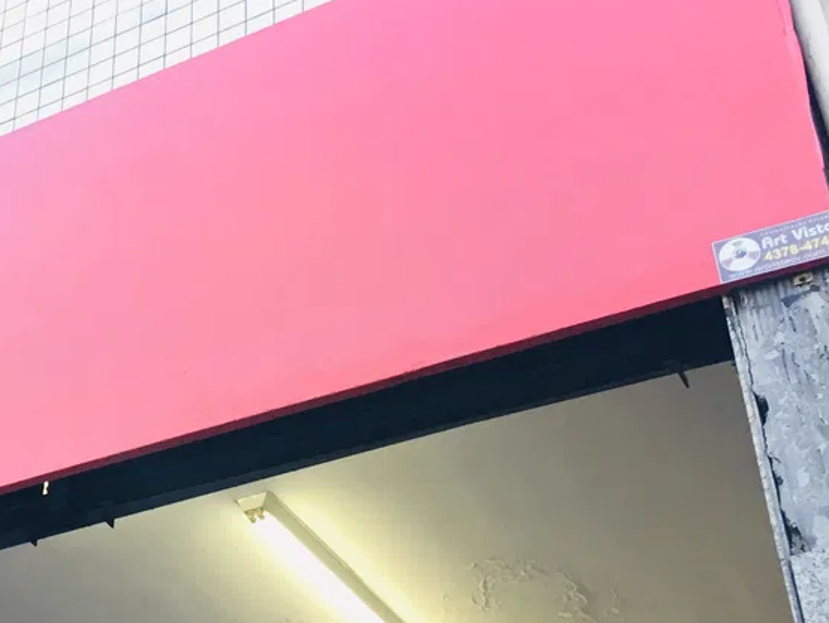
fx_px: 1605
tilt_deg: +36.2
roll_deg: -5.0
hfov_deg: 27.6
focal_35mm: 67
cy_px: 355
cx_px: 46
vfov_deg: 21.9
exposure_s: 1/30
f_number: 2.2
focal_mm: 4.15
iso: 25
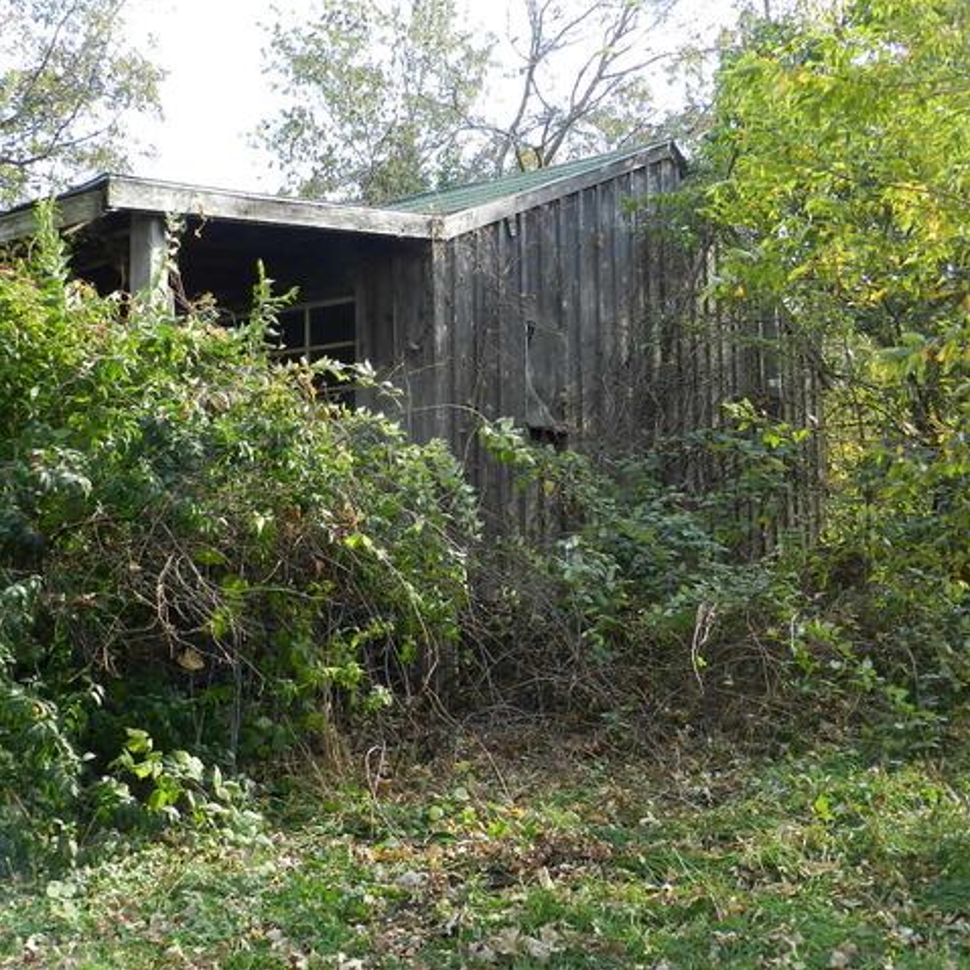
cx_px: 422
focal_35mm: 45
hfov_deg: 37.5
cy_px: 485
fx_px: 1427
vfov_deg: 37.6
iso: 160
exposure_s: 1/125
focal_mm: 6.7
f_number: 4
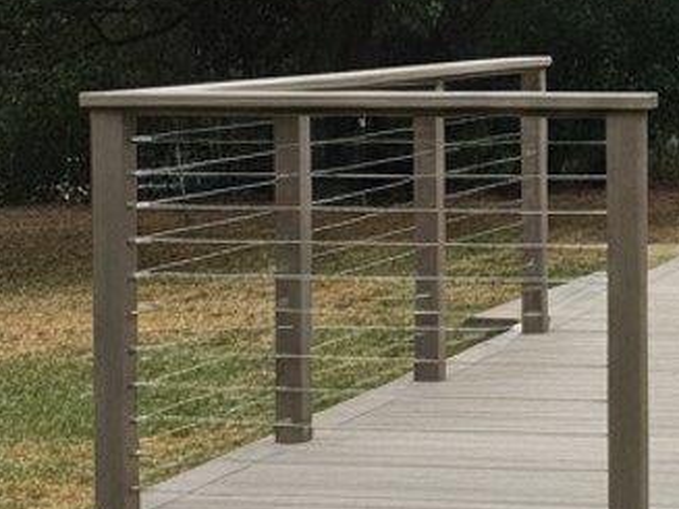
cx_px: 739
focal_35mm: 88
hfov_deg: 21.2
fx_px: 1726
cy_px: 108
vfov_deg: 16.7
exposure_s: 1/394
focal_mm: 6.8
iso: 640
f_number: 1.78
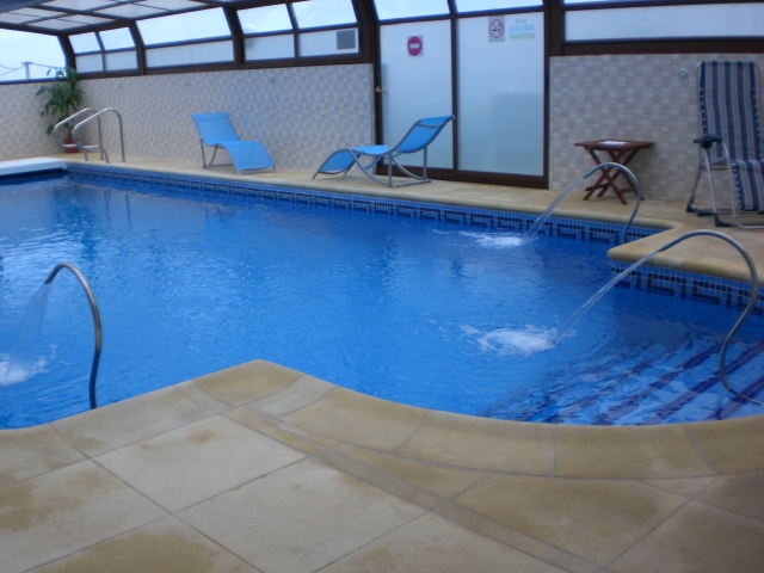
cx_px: 382
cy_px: 286
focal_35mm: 38
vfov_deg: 37.7
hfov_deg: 49.0
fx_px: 839
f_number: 3.1
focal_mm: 6.3
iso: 100
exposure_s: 1/100
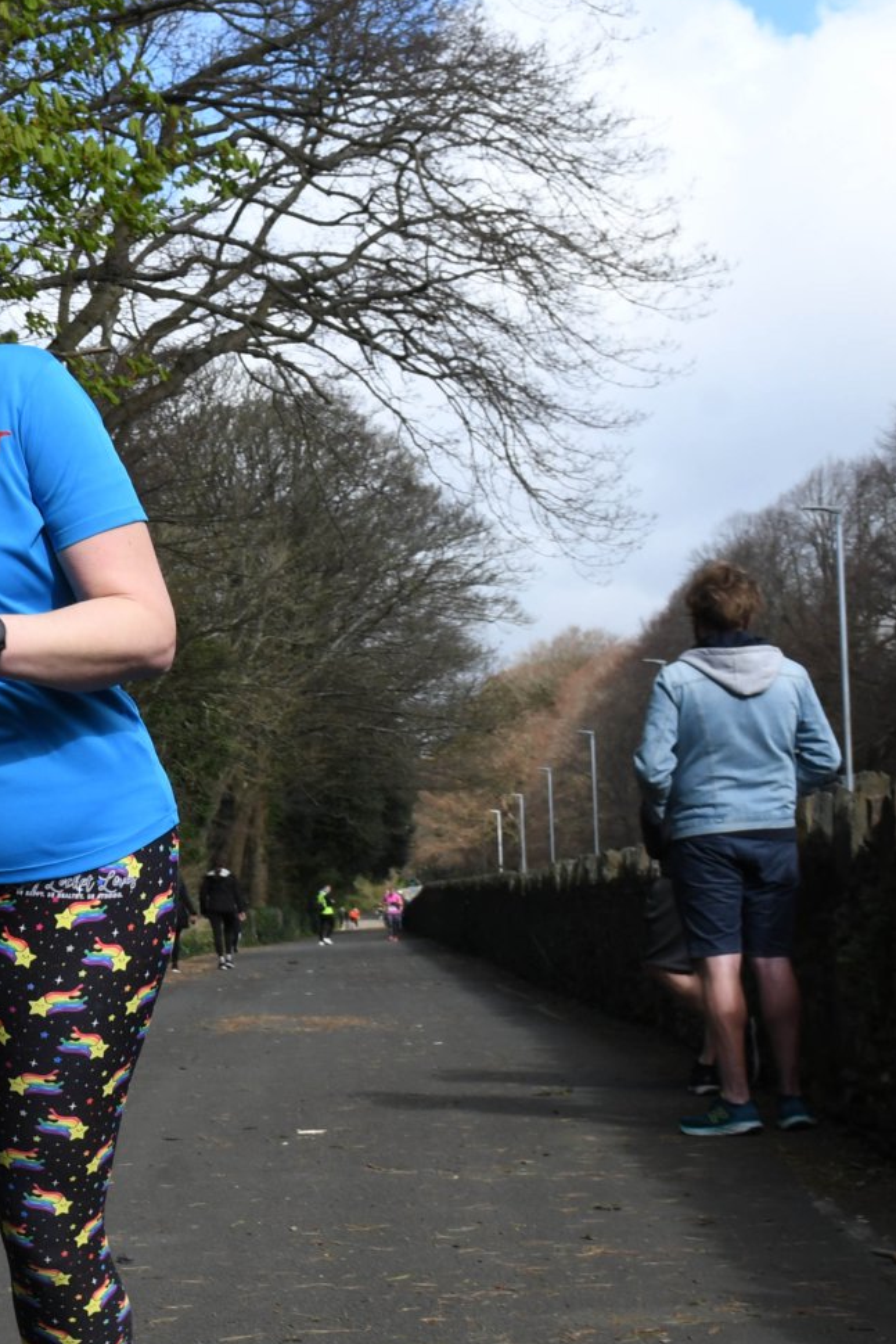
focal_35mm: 76
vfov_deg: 26.5
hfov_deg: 16.2
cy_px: 861
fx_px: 2836
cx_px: -493
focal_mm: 24
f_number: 10
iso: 400
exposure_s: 1/400
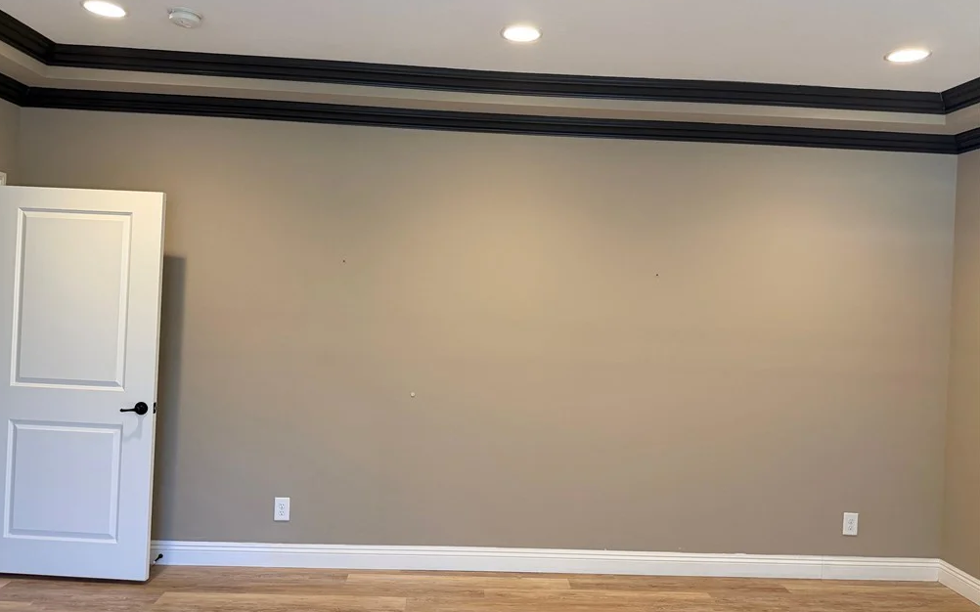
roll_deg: -1.3
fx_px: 694
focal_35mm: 26
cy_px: 284
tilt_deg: -0.2
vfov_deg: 47.6
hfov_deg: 70.4
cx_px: 480
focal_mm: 6.76
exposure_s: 1/60
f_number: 1.78
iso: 400
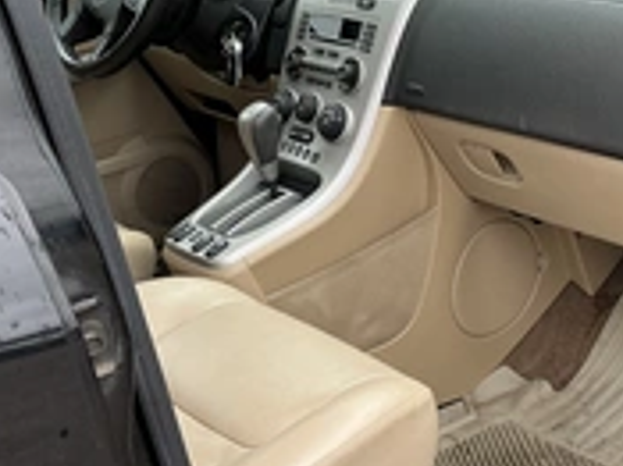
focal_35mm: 64
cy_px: 213
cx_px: 466
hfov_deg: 29.8
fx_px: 1151
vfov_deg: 22.9
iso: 25
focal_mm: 3
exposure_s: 1/297
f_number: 1.8
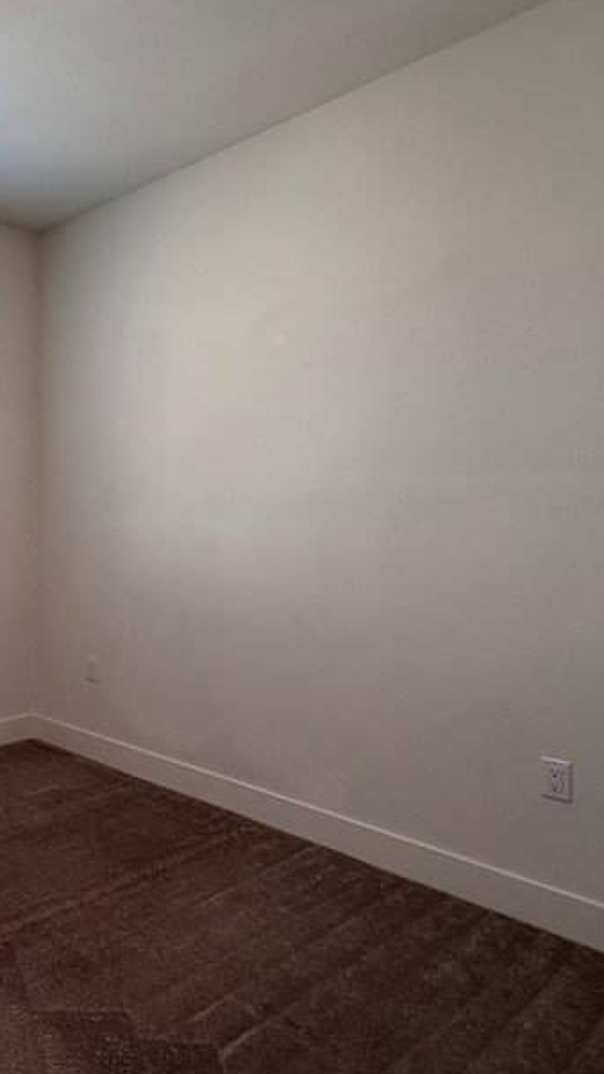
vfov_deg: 71.9
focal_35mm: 26
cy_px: 520
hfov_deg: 37.7
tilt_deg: -0.6
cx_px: -48
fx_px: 740
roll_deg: -0.4
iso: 160
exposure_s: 1/120
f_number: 2.2
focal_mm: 2.22
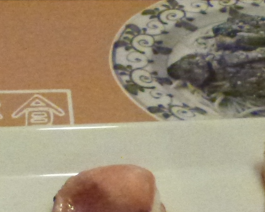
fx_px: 682
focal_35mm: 87
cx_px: 26
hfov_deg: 21.5
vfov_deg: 16.4
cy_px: 298
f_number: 3.3
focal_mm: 4.3
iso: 1600
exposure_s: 1/100
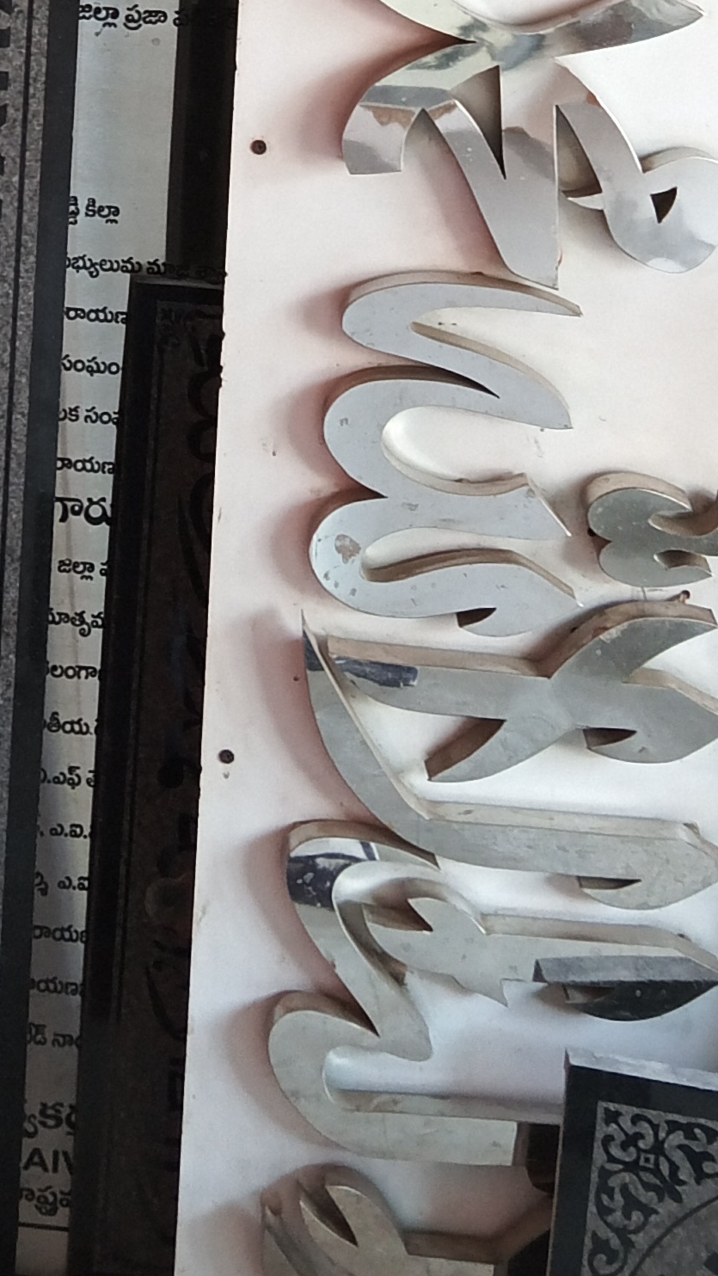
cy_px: -267
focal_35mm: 84
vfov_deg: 23.1
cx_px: -169
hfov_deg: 13.9
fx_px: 2842
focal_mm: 4.22
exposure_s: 1/33.3
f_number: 1.8
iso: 291
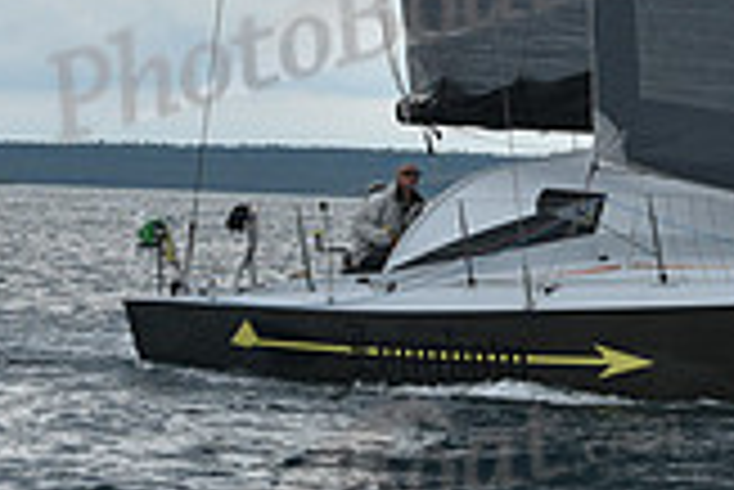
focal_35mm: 249
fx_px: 5081
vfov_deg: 5.5
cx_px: 919
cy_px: 196
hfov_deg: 8.2
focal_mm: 70
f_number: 6.3
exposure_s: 1/800
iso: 250
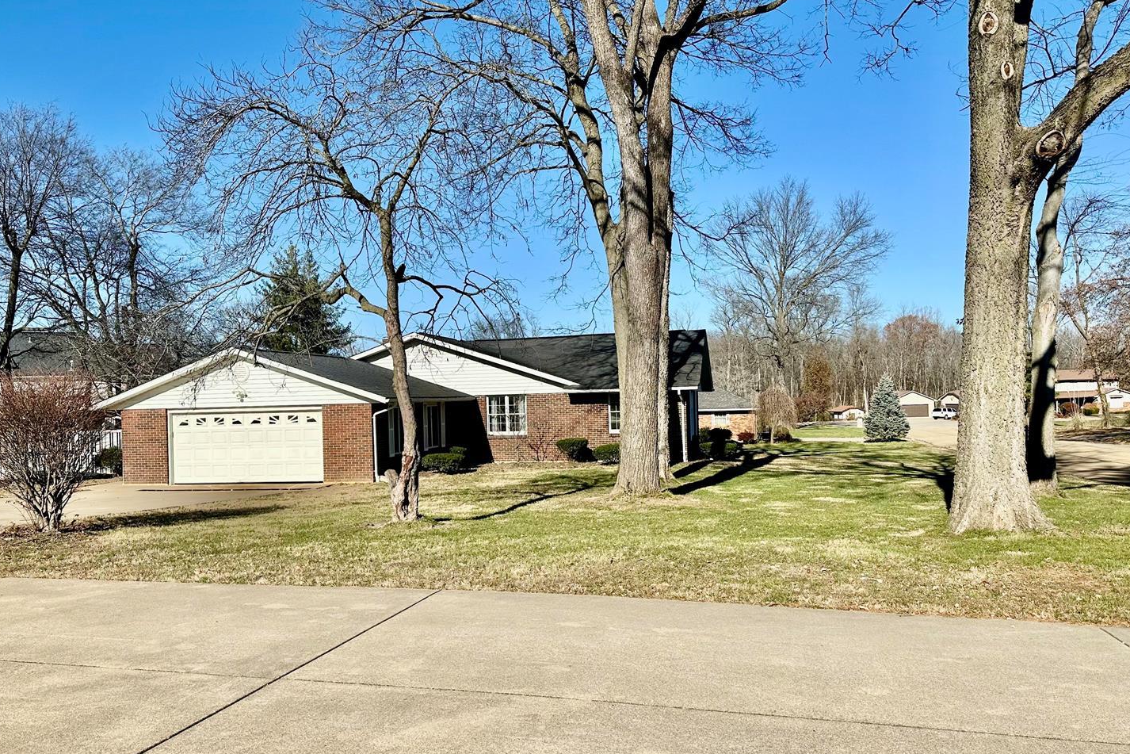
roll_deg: +1.8
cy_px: 400
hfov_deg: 65.5
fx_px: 879
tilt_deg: -0.2
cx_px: 546
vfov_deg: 46.4
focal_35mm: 28
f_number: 1.78
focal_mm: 6.86
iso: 80
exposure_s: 1/5263
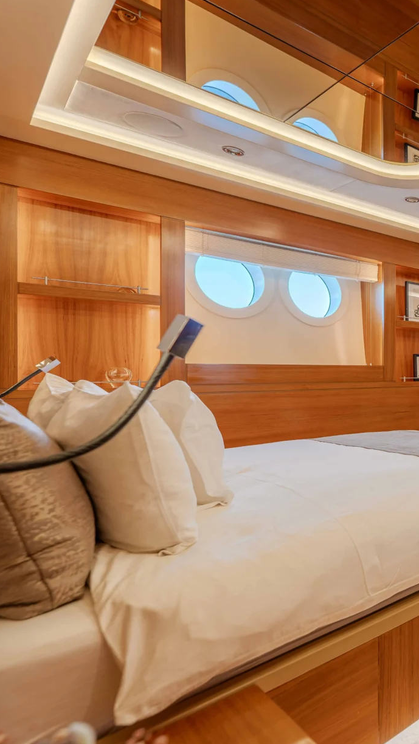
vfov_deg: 78.7
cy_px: 373
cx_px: 533
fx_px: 454
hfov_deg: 35.5
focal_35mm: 23
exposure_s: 1/1000
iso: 800
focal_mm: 14
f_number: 2.8
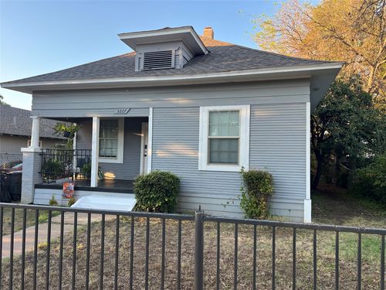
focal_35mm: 26
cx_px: 193
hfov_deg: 67.3
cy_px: 145
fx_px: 290
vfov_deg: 53.1
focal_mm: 5.7
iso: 50
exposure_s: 1/303
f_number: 1.5
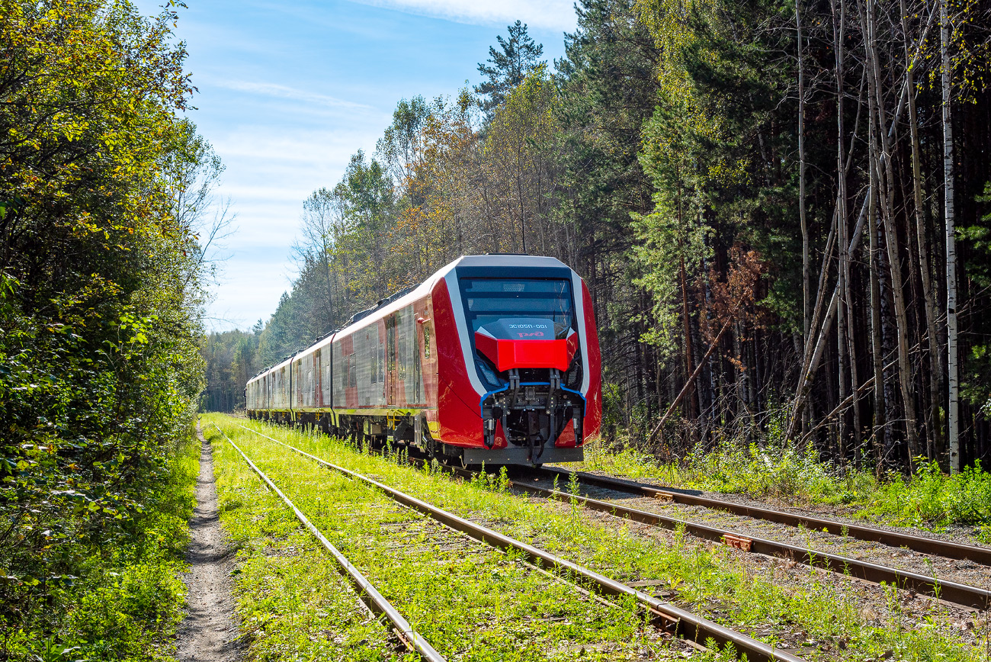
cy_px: 331
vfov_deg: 28.1
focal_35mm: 48
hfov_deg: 41.1
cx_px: 496
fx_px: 1322
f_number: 8
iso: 100
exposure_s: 1/1600
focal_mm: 48
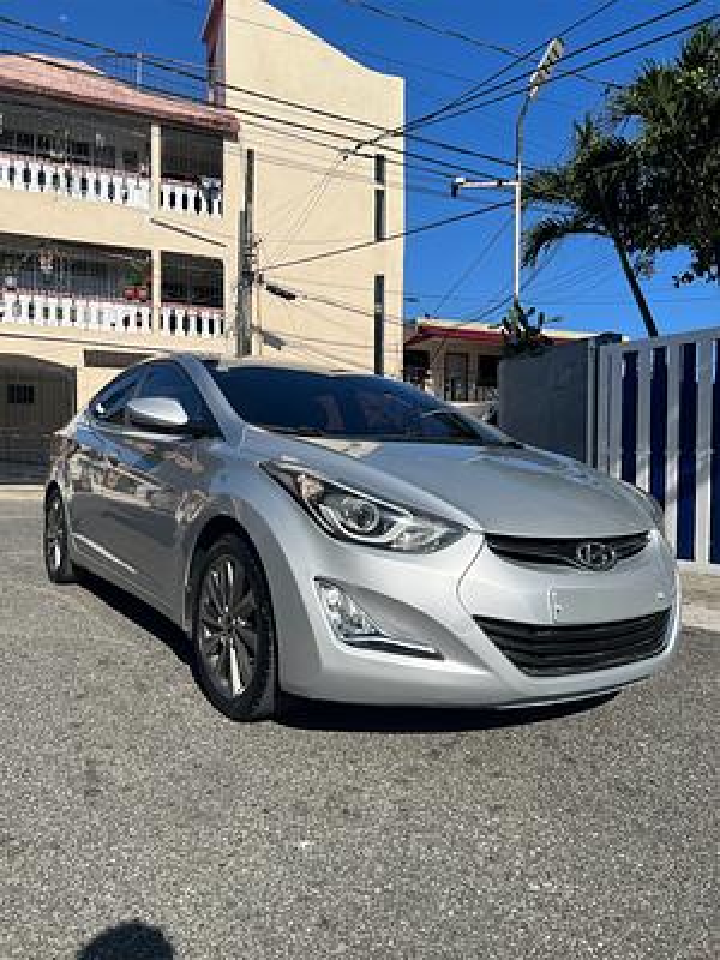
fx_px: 721
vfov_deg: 67.3
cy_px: 480
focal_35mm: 26
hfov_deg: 53.1
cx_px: 360
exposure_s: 1/6579
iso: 50
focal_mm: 5.7
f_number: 1.5
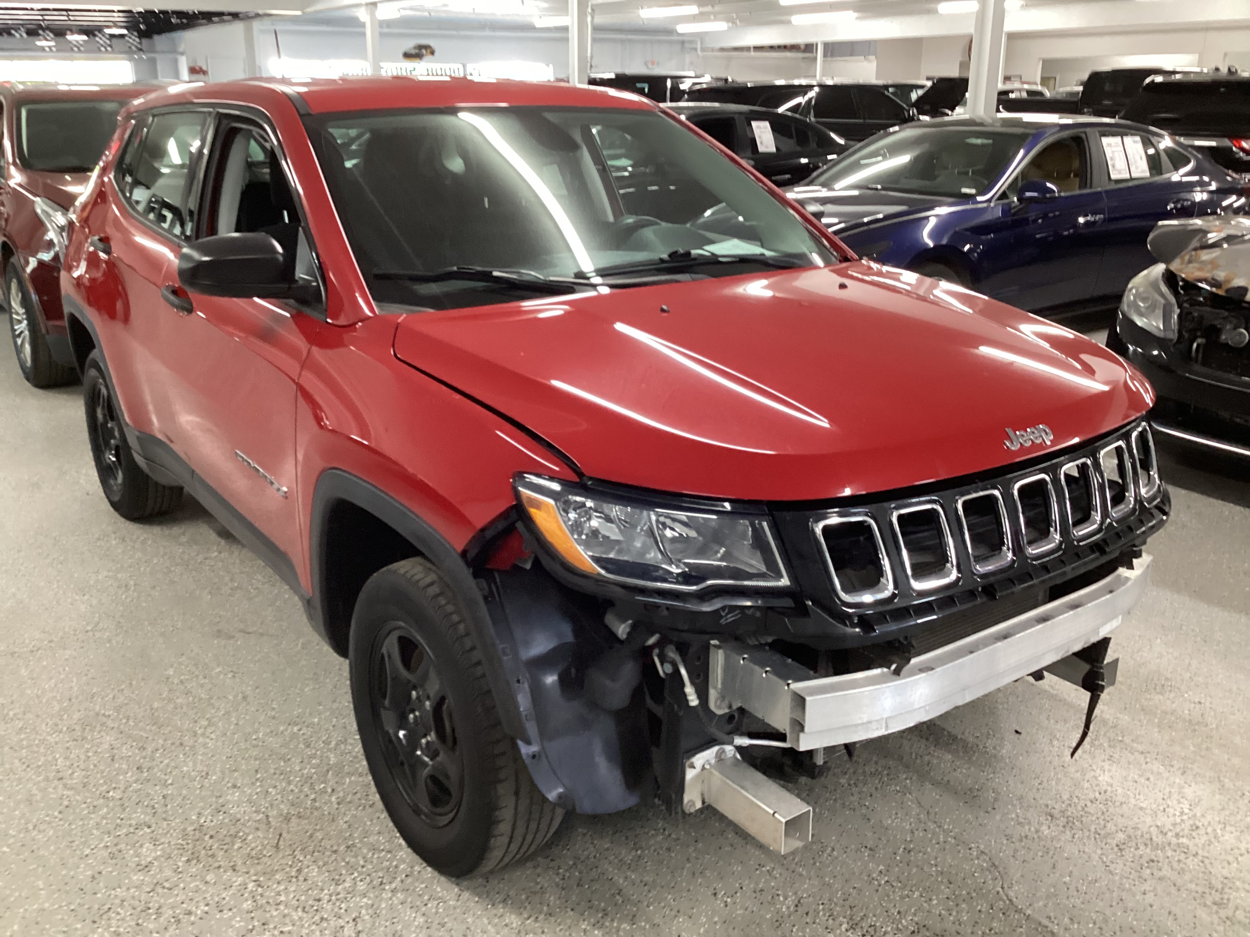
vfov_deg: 45.4
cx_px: 625
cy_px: 468
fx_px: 1119
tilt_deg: -21.3
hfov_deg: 58.4
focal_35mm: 31
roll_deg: -0.4
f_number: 2.4
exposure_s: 1/50
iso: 320
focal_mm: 3.3
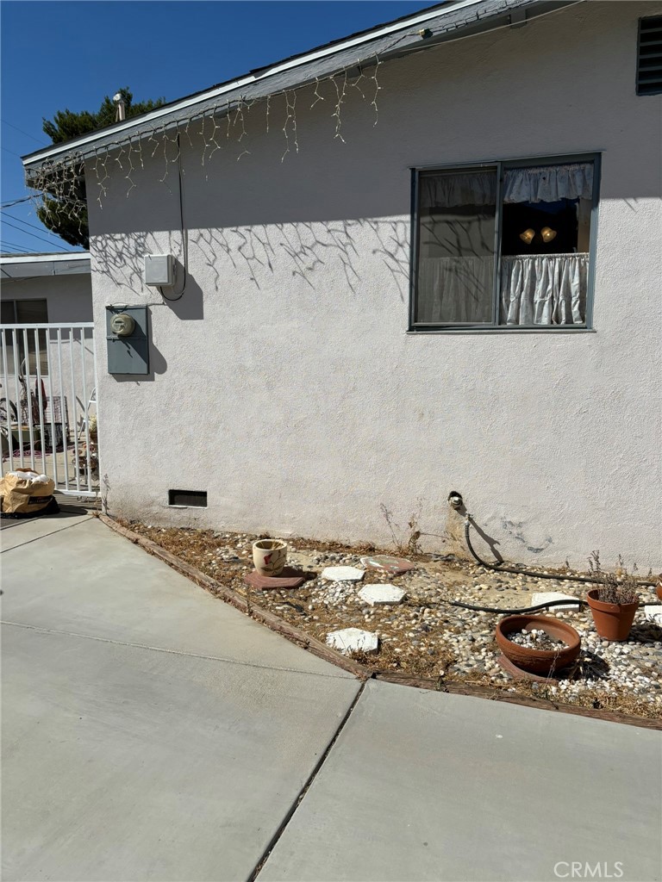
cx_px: 331
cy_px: 441
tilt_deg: -6.9
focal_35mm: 26
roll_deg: -0.2
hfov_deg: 53.1
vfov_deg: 67.3
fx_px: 663
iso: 50
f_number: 1.6
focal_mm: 5.96
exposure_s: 1/8333
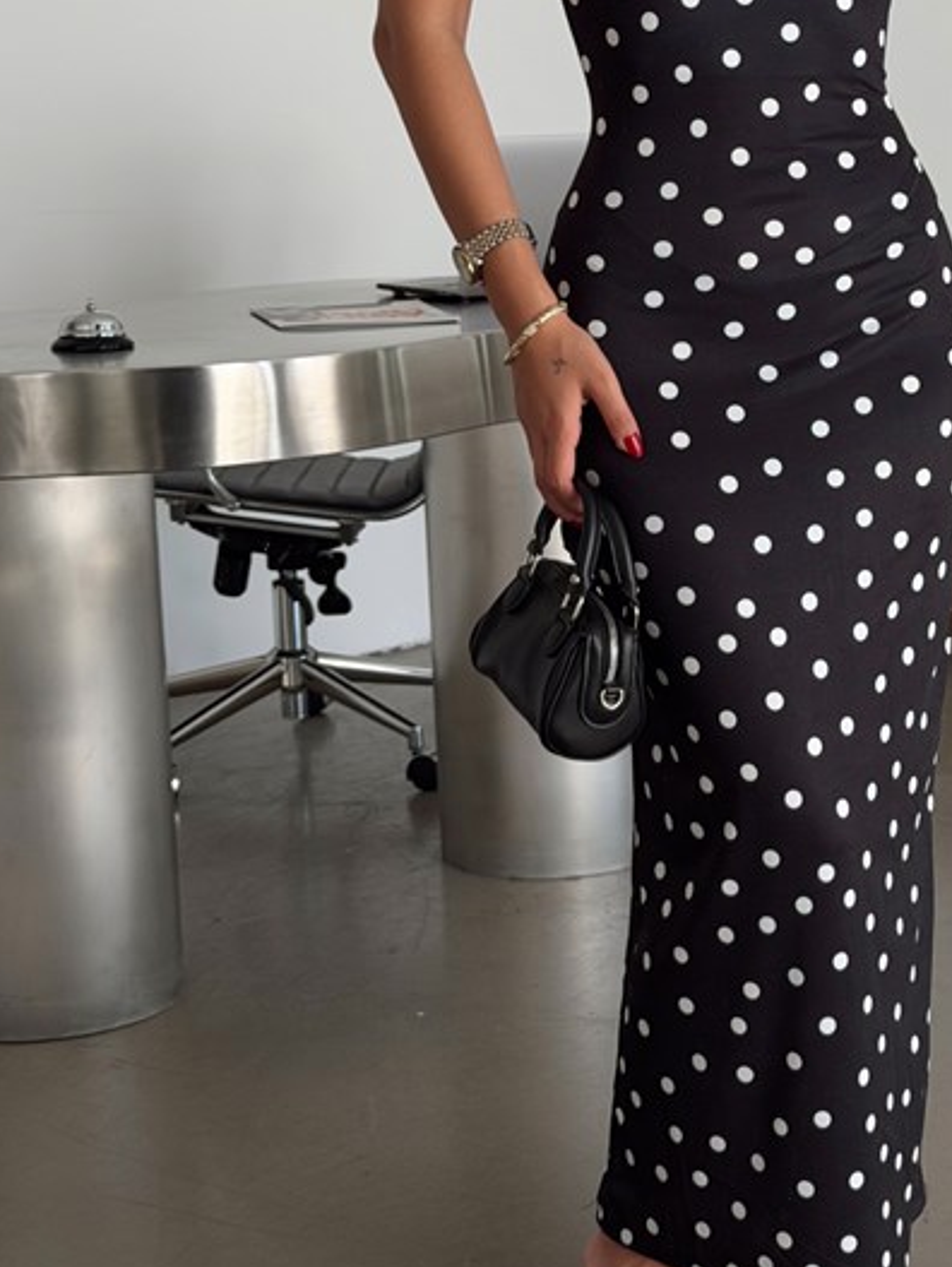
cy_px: 521
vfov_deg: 25.9
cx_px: 704
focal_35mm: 75
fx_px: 2747
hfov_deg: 19.5
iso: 64
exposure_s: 1/363
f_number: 1.78
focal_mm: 6.76
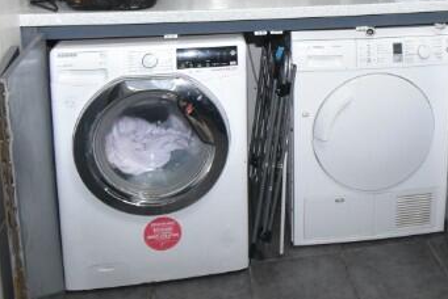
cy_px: -20
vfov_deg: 27.6
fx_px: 560
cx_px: 335
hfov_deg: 42.3
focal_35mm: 45
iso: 1100
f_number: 4.5
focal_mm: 10
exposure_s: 1/125
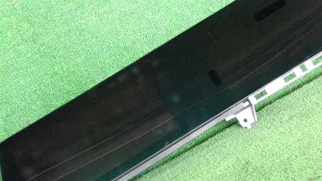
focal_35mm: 57
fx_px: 487
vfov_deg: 21.1
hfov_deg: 36.5
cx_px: 186
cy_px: 86
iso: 2500
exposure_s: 1/125
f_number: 2.8
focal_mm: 7.31
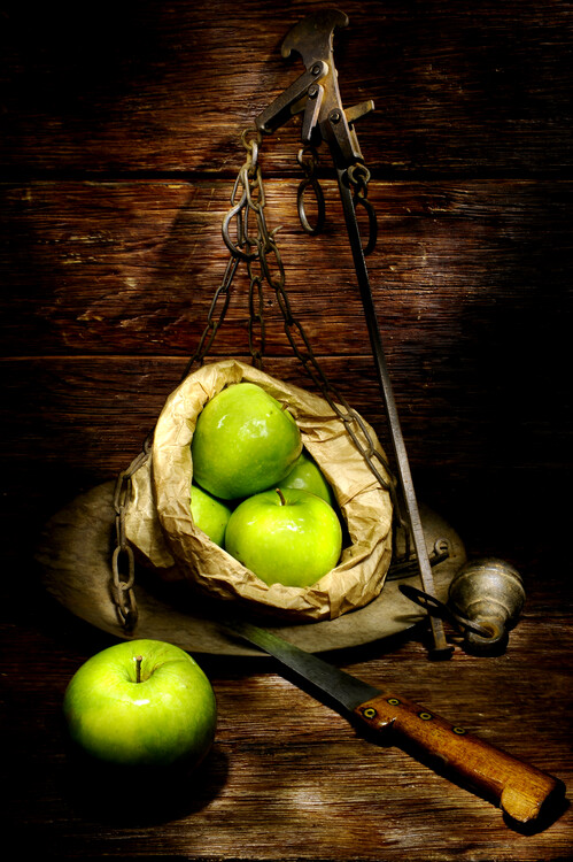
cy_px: 431
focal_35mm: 55
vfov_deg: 36.3
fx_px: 1315
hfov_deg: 24.6
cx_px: 286
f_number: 16
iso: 200
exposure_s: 6.2
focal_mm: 55
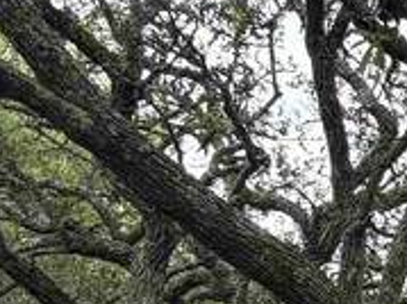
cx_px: 819
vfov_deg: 7.7
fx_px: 2185
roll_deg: -2.1
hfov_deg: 9.9
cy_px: 551
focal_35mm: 186
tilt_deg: +15.5
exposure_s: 1/1155
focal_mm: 5.96
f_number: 1.6
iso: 64
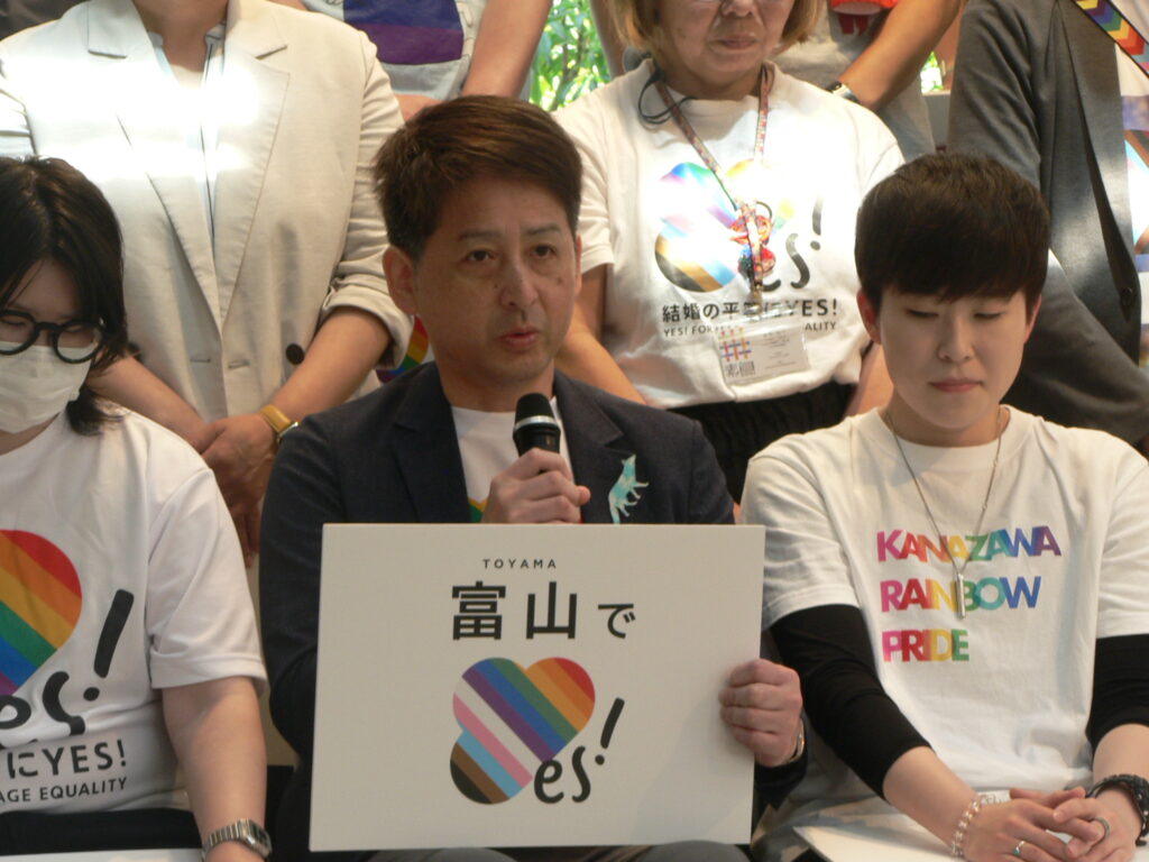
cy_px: 431
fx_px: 4879
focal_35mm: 147
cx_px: 574
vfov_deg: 10.1
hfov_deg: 13.4
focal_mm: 24.6
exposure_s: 1/25
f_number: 5
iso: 100
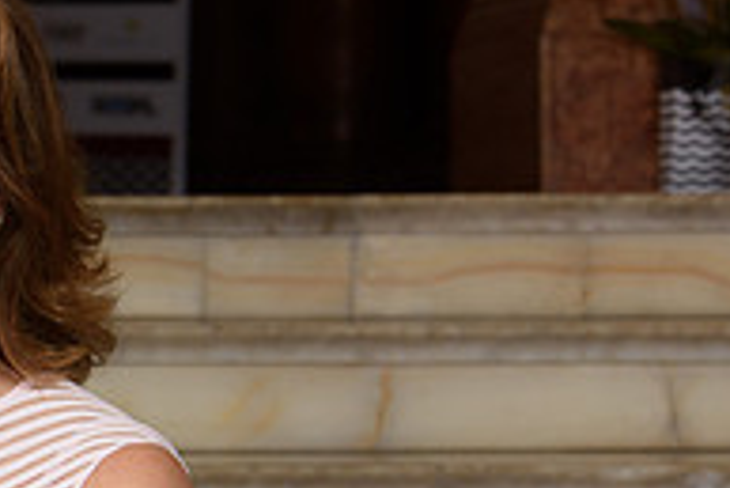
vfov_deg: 4.3
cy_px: 594
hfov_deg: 6.4
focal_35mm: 318
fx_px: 6453
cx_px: -319
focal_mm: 102
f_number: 10
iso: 200
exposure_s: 1/15
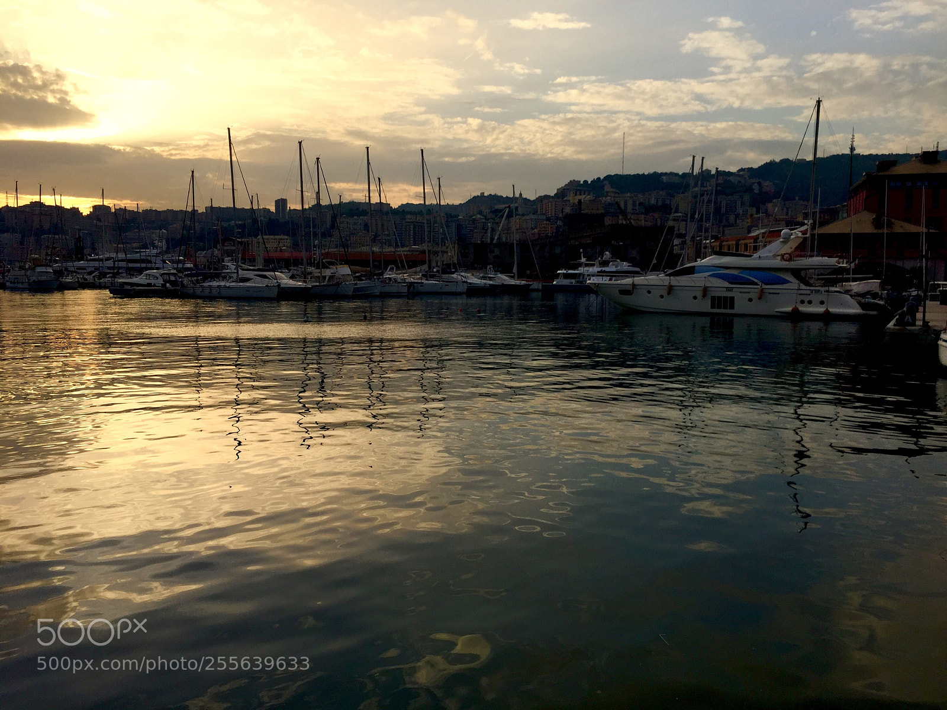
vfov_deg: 48.2
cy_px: 355
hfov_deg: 61.7
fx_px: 793
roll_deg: -0.8
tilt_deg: -5.3
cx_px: 474
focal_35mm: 29
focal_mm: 4.15
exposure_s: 1/1130
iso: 32
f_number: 2.2
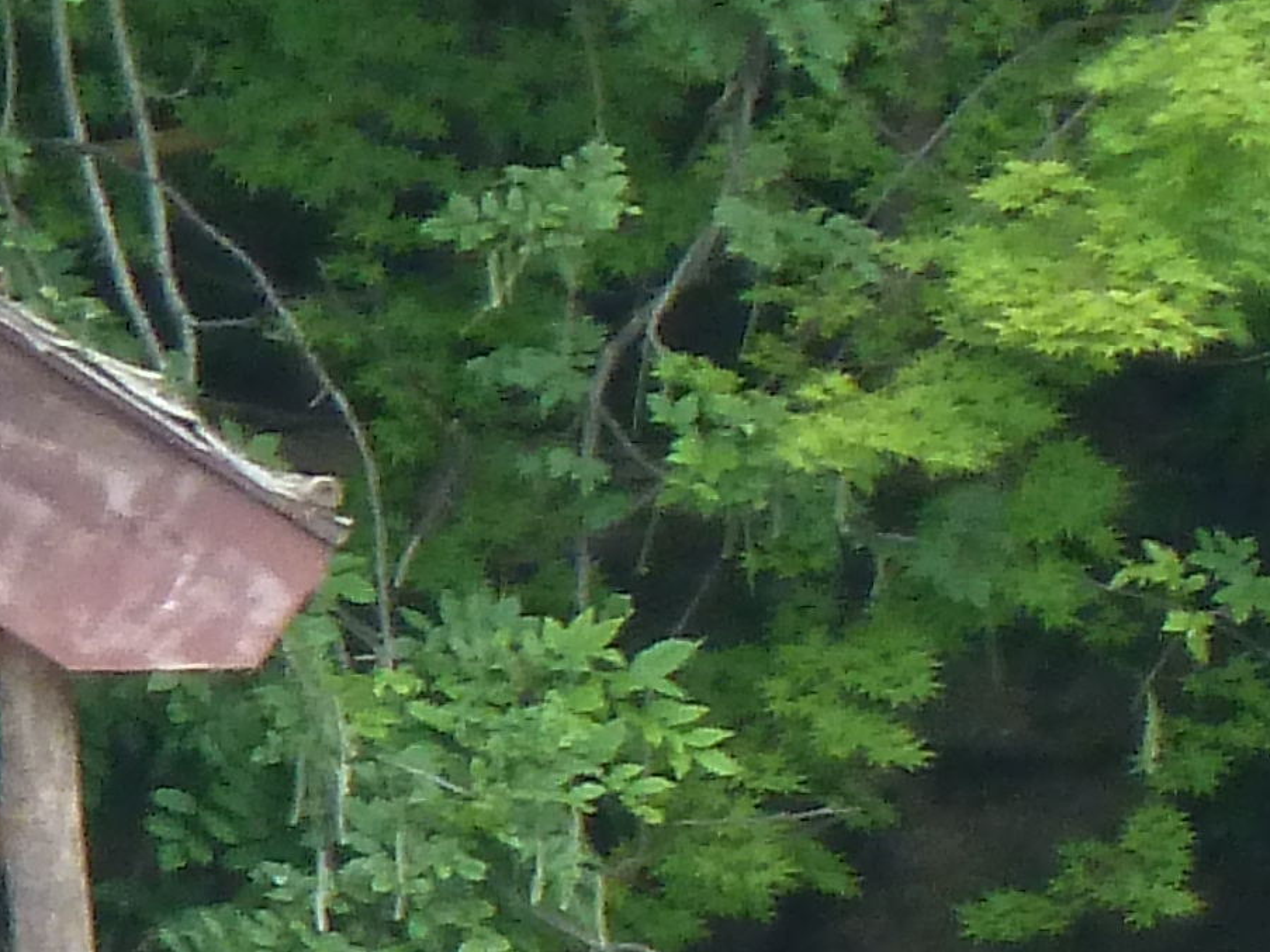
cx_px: 215
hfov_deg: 1.1
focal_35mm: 1767
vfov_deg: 0.8
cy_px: 1623
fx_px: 64820
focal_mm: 49.2
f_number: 4.9
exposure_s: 1/60
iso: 200
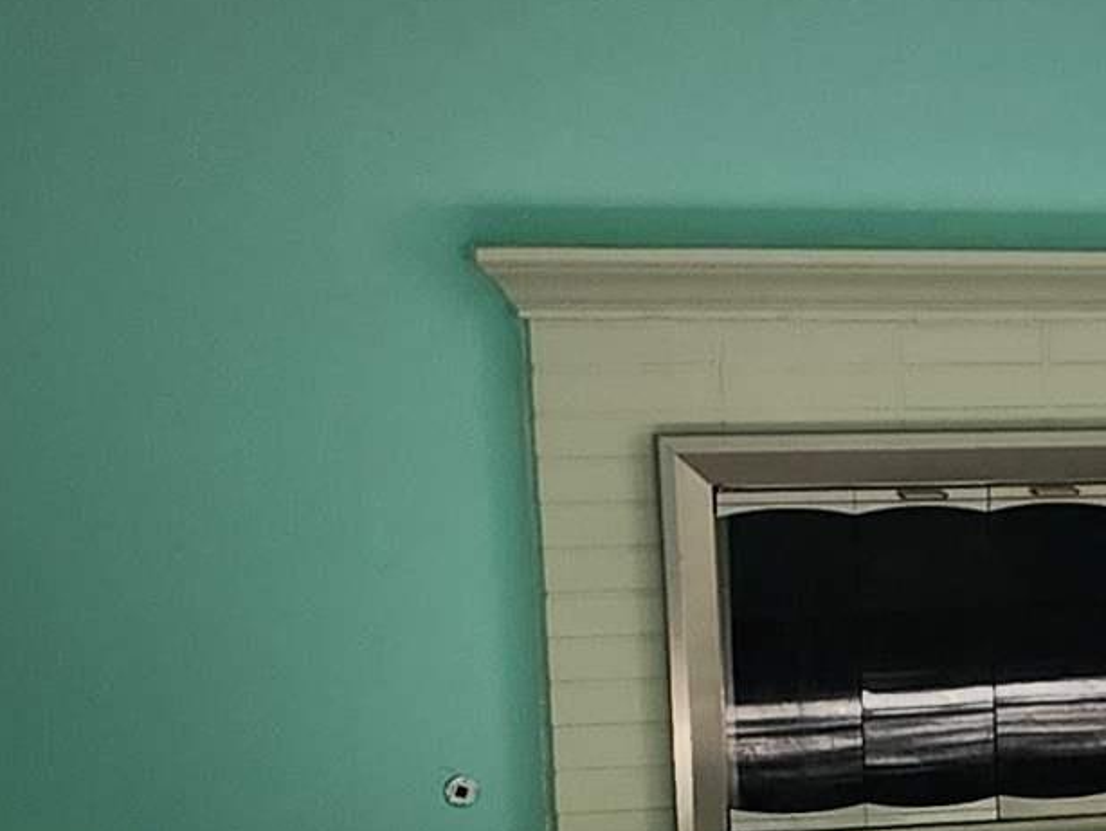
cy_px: 824
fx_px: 3676
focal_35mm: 115
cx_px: 1569
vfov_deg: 12.7
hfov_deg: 15.9
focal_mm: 6.4
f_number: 1.8
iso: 160
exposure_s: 1/120
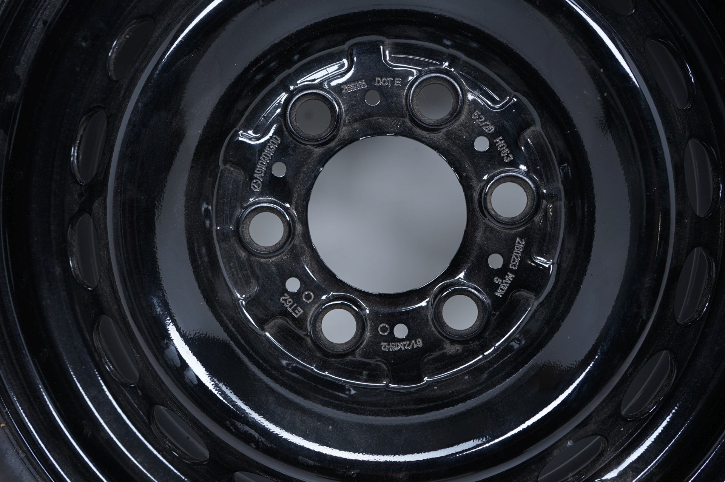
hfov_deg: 54.5
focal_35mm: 35
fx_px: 704
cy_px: 241
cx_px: 362
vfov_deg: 37.8
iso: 250
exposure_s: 1/100
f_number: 7.1
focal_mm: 35
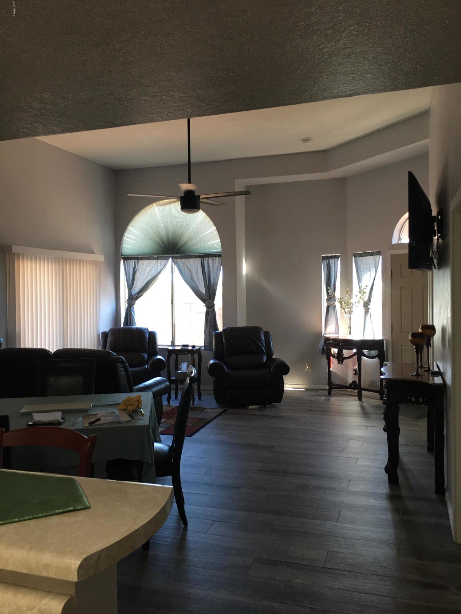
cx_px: 230
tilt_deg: -2.2
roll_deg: -0.7
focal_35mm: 29
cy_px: 307
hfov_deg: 48.2
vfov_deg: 61.7
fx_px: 515
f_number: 2.2
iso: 32
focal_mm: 4.15
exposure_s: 1/30
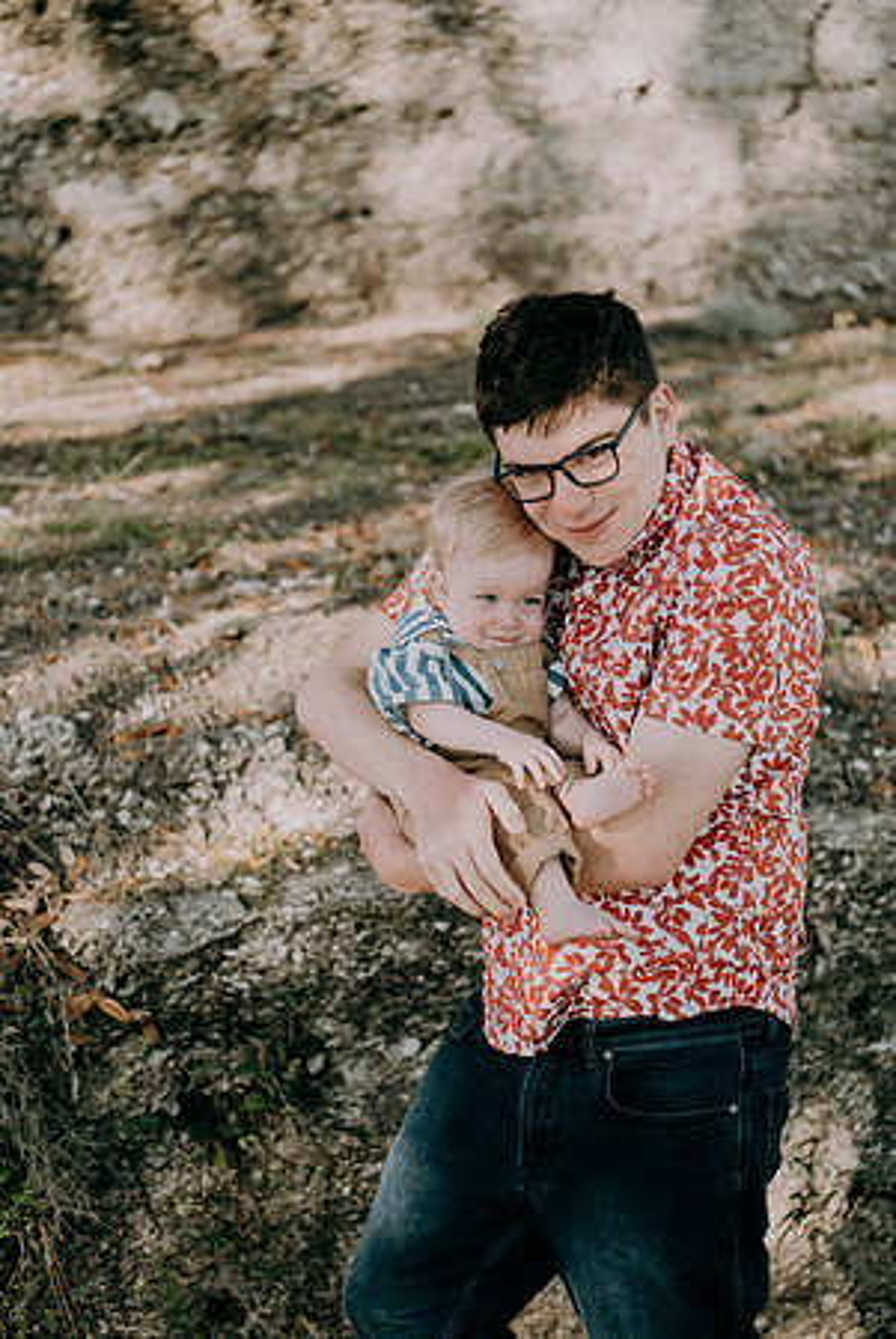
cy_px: 670
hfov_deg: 19.5
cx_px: 448
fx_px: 2607
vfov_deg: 28.8
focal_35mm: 70
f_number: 3.5
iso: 1250
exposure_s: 1/1250
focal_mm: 70
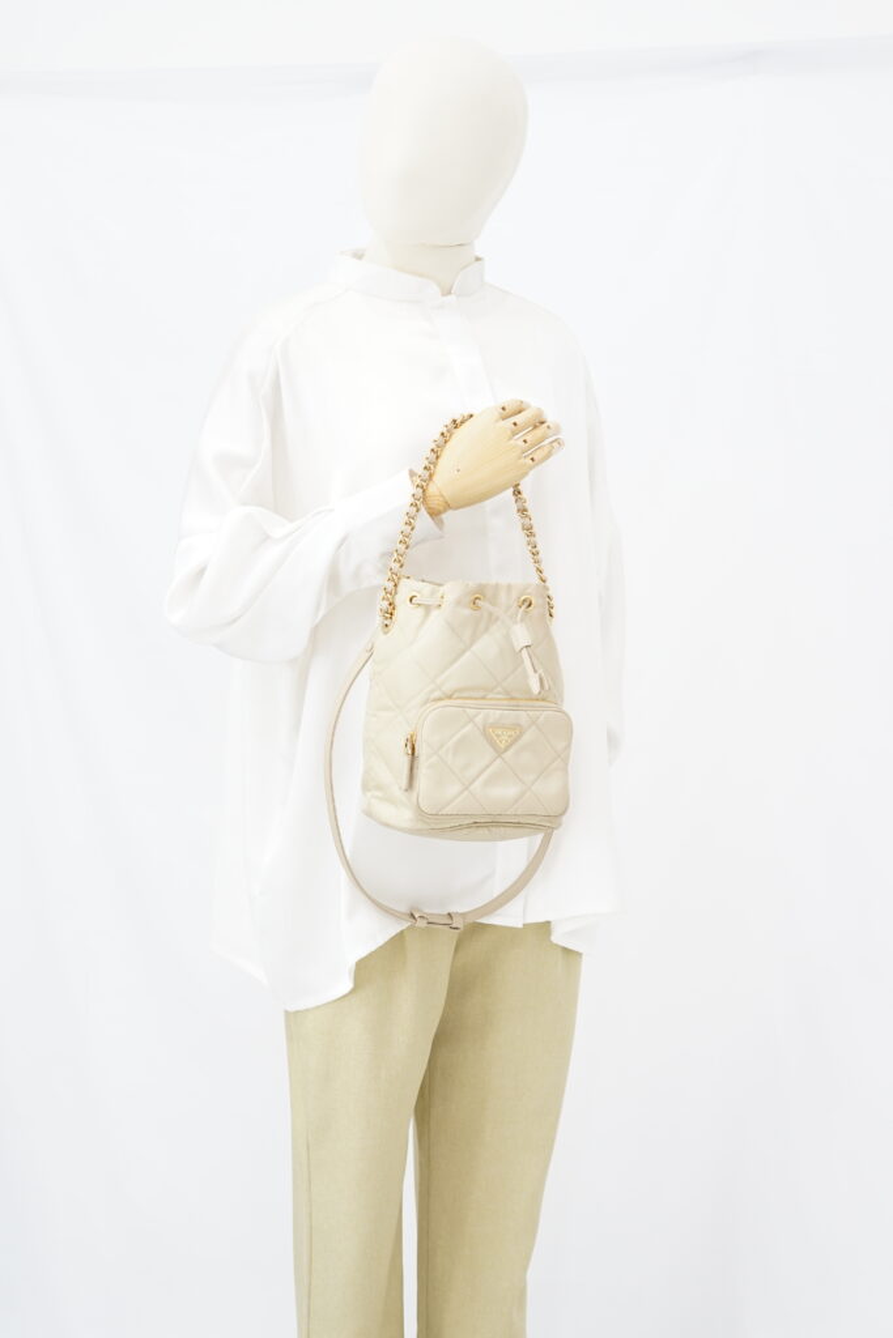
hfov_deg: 27.0
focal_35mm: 50
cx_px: 446
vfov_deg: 39.6
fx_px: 1860
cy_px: 669
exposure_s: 1/6
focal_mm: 50
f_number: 6.3
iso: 640
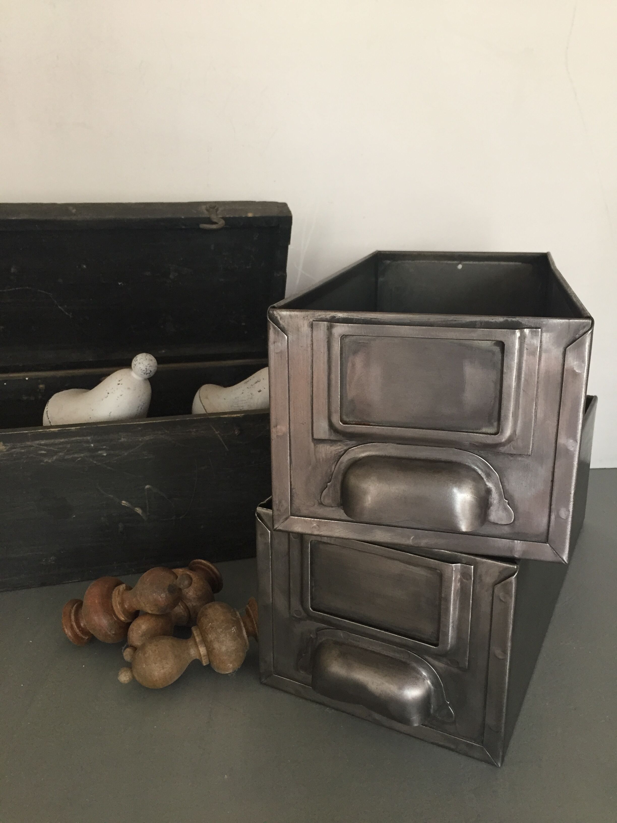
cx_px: 308
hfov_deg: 48.2
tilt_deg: -16.0
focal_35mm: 29
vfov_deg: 61.7
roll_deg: +1.2
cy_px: 412
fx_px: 689
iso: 160
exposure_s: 1/33
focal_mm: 4.15
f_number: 2.2
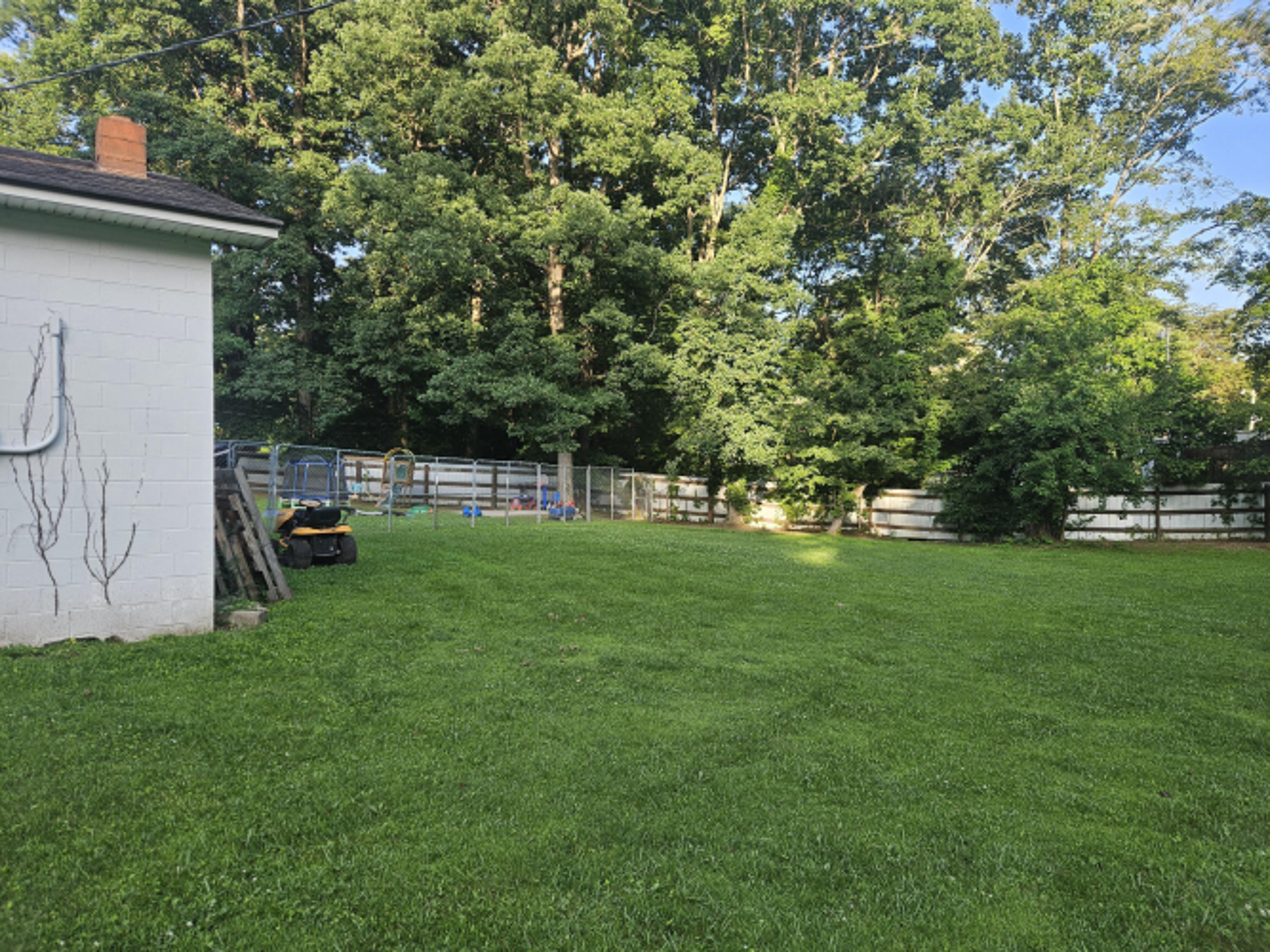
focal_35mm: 23
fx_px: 844
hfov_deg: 73.9
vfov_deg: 58.9
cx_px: 635
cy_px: 476
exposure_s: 1/188
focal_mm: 5.4
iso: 25
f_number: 1.8
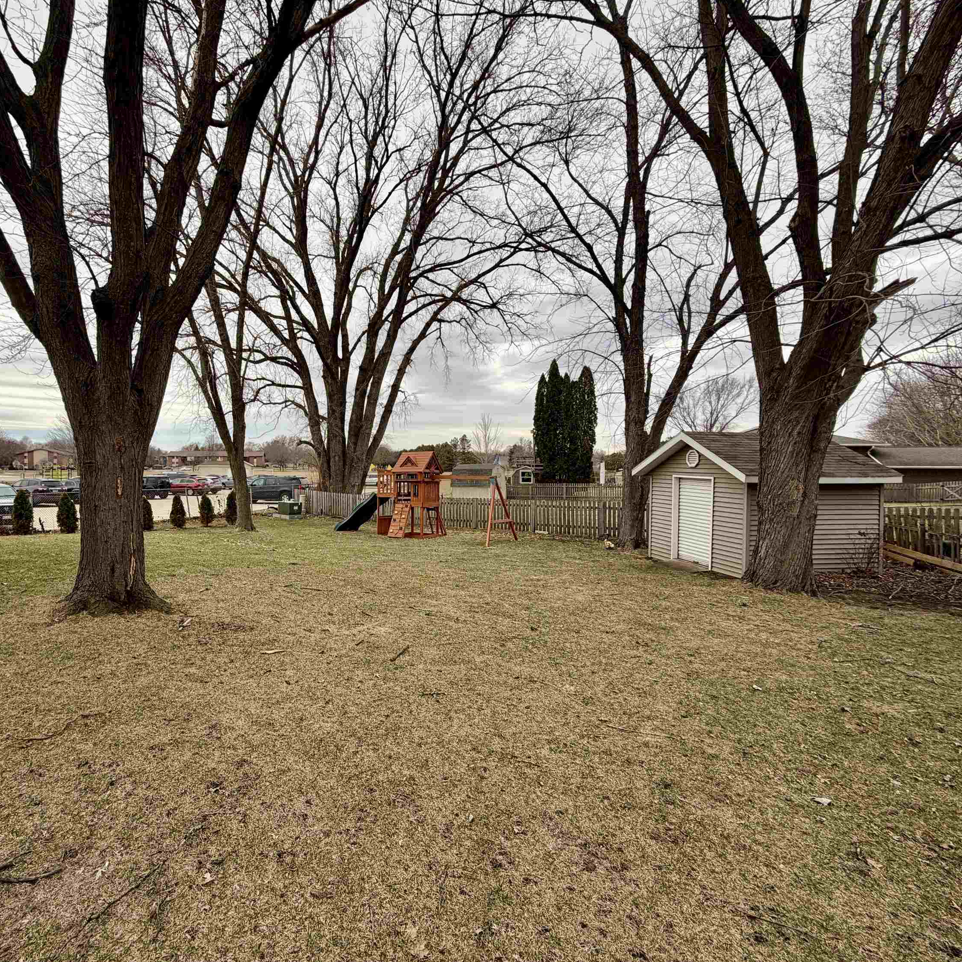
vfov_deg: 84.0
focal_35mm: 17
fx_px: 535
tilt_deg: -1.1
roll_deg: +0.3
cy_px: 472
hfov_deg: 83.1
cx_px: 391
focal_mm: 2.22
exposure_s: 1/381
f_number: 2.2
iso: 50
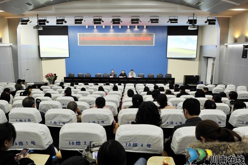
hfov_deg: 71.5
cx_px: 122
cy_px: 85
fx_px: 172
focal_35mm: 25
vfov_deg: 51.3
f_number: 5.6
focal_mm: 24
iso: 800
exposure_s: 1/30
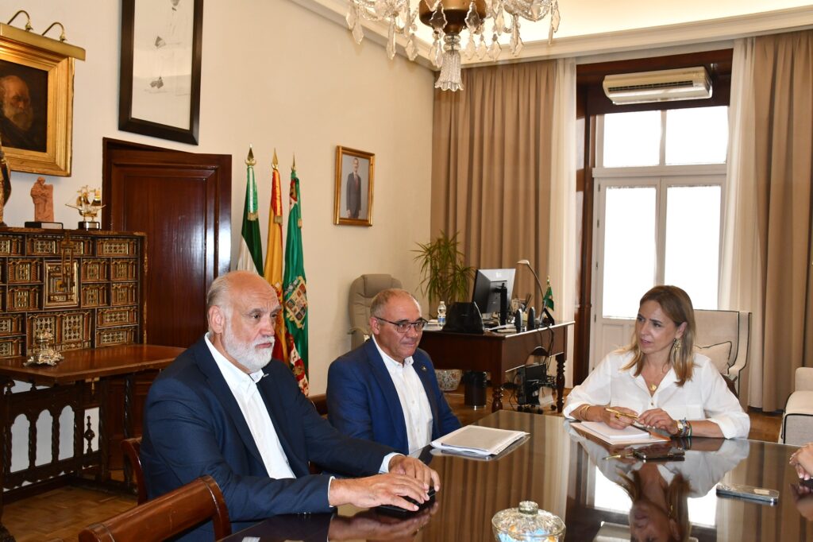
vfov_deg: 38.9
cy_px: 271
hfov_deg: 55.8
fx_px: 768
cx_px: 406
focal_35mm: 34
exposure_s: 1/250
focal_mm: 23
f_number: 5.6
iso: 1000
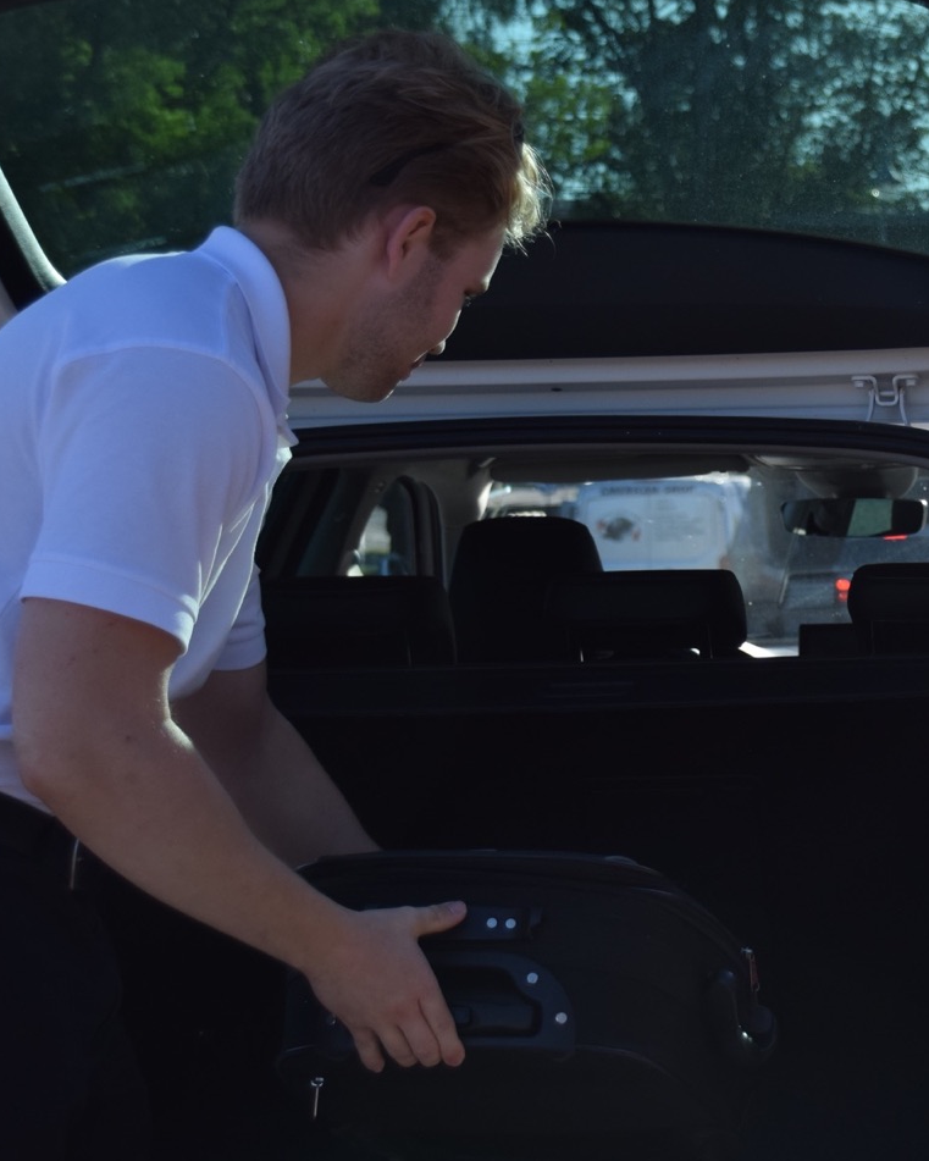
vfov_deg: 15.4
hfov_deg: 12.1
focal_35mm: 125
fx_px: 4295
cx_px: 1080
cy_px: 641
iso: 250
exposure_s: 1/1000
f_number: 5.6
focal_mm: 44
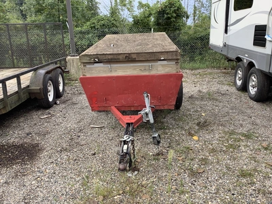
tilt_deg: -14.7
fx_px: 244
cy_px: 102
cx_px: 136
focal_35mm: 31
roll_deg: +1.6
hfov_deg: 58.4
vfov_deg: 45.4
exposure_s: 1/120
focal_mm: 3.3
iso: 25
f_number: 2.4
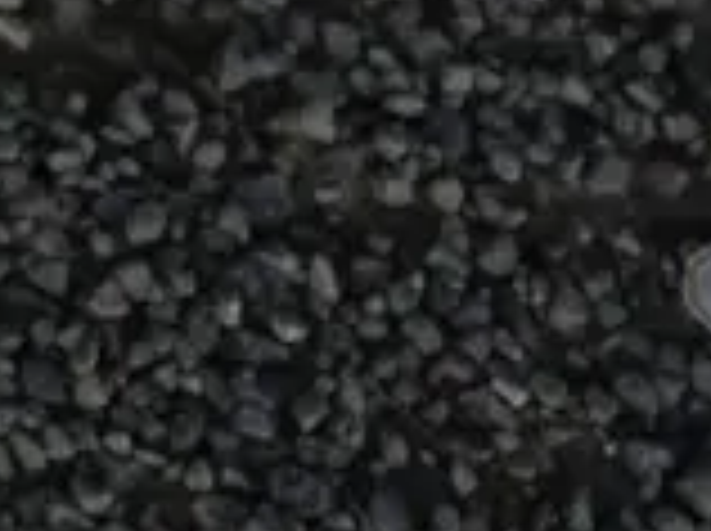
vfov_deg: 6.5
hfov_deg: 8.5
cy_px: -1114
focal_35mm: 208
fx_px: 4266
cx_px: -1125
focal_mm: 16
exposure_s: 1/320
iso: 200
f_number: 6.3
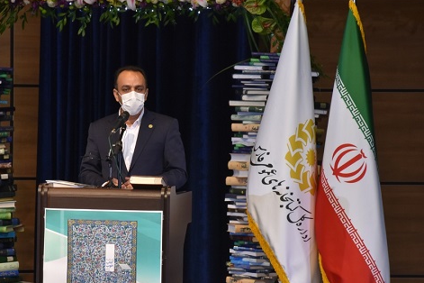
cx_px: 162
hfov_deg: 8.6
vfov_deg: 5.7
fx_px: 2815
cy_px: 142
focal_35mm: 239
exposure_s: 1/60
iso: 1000
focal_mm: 100
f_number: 5.6
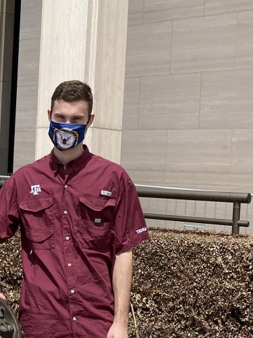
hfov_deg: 19.5
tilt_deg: -0.9
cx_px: -55
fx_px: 692
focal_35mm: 71
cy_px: 190
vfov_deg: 27.4
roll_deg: -3.6
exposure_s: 1/3040
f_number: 1.8
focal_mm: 4.25
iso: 32
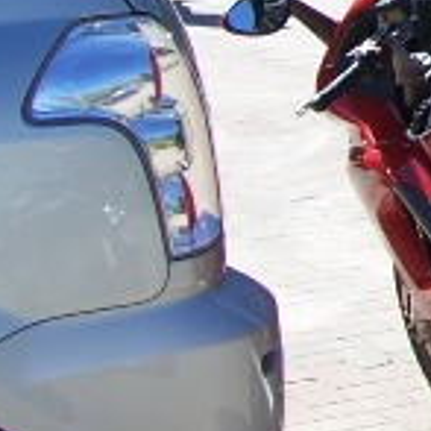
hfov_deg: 9.8
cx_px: 924
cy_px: -126
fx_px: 2296
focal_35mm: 163
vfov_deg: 10.5
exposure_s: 1/640
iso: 80
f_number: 2.7
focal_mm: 5.6
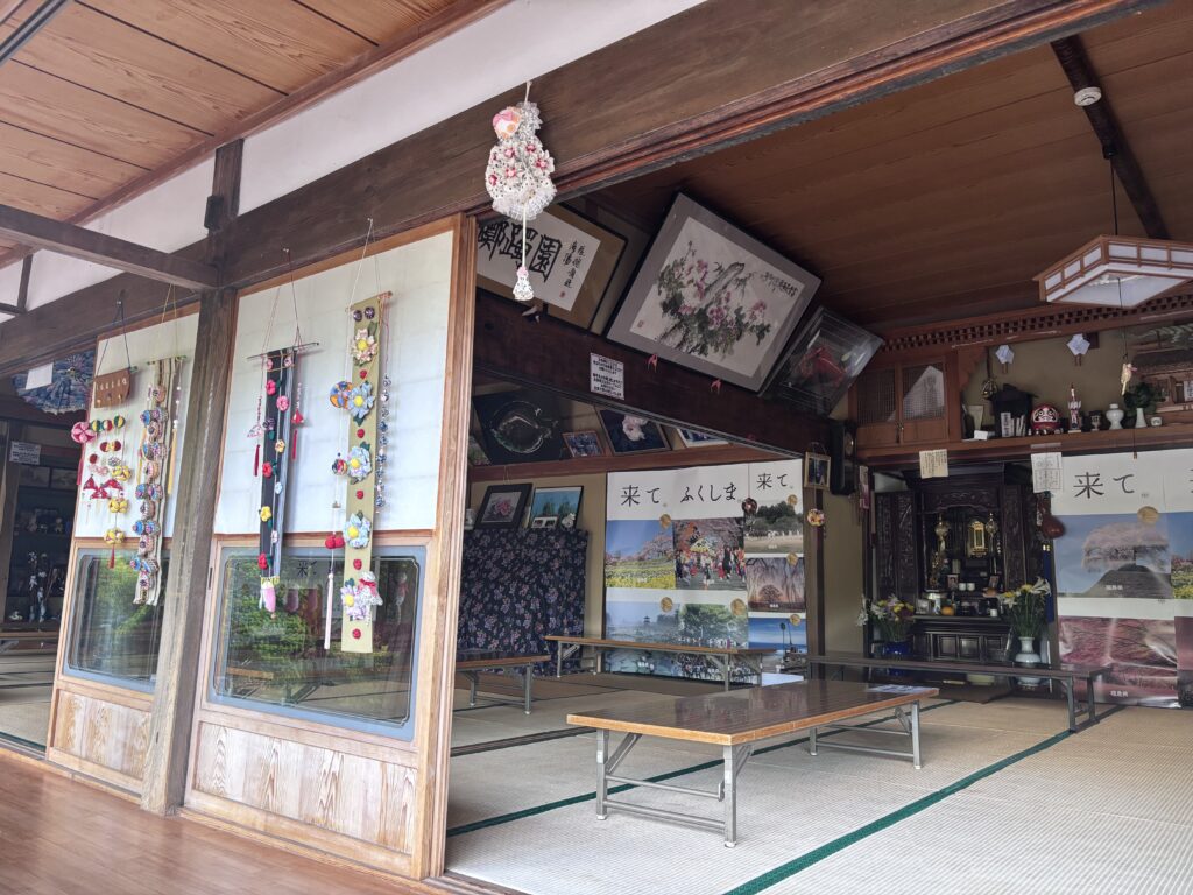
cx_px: 596
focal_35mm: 26
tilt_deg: +7.0
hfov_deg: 67.3
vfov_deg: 53.1
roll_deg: -0.7
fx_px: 896
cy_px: 448
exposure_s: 1/121
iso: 125
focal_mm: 5.96
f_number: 1.6
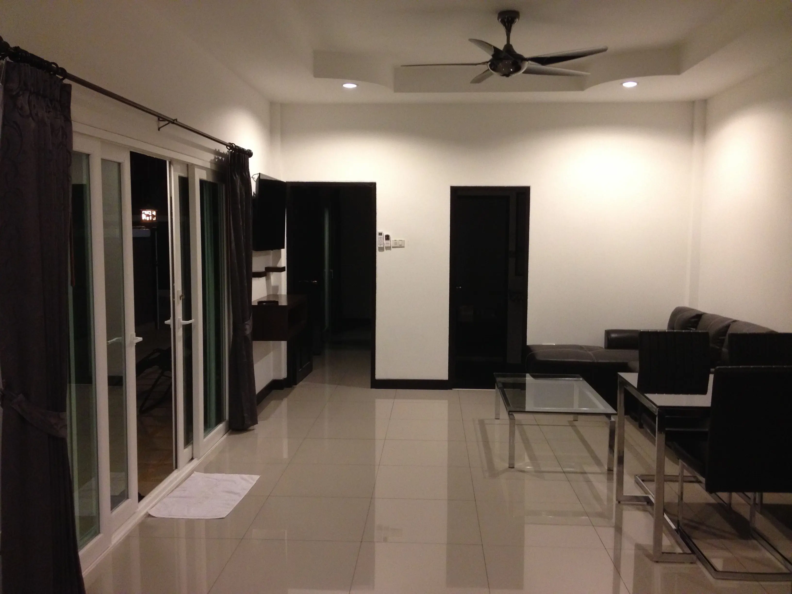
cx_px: 396
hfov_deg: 52.6
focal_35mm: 35
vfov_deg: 40.7
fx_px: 801
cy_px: 297
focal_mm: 4.28
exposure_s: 1/20
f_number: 2.4
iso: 200
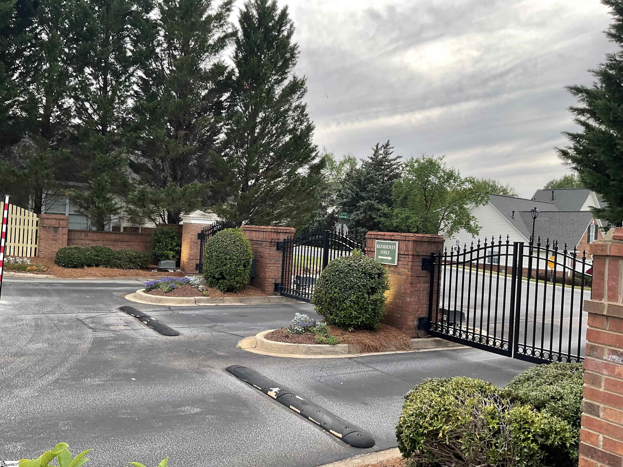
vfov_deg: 48.2
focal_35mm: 29
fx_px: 522
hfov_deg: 61.7
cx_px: 312
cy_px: 234
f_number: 1.8
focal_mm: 3
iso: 20
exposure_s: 1/120
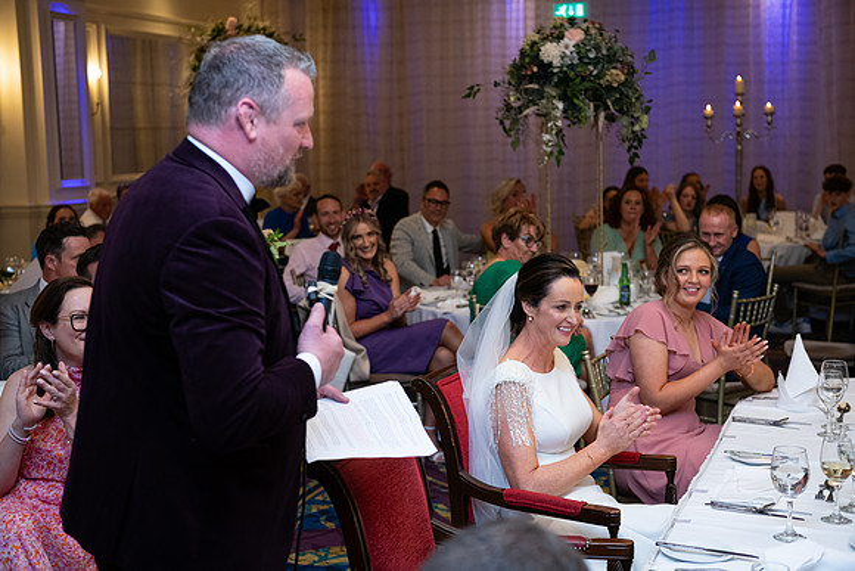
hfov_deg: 36.2
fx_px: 1306
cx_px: 428
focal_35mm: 55
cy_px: 286
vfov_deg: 24.6
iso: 800
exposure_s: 1/160
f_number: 3.5
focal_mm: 55
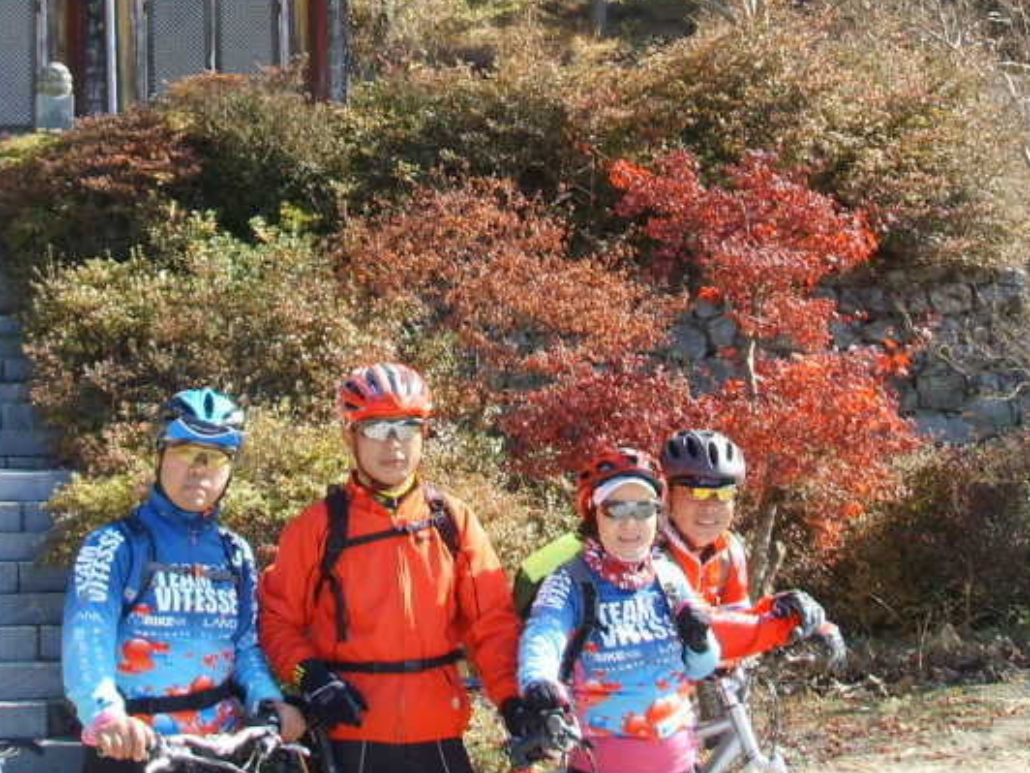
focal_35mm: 75
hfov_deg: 26.0
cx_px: 529
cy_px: 190
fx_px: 2232
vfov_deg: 19.5
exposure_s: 1/180
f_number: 3.5
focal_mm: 6.6
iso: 50
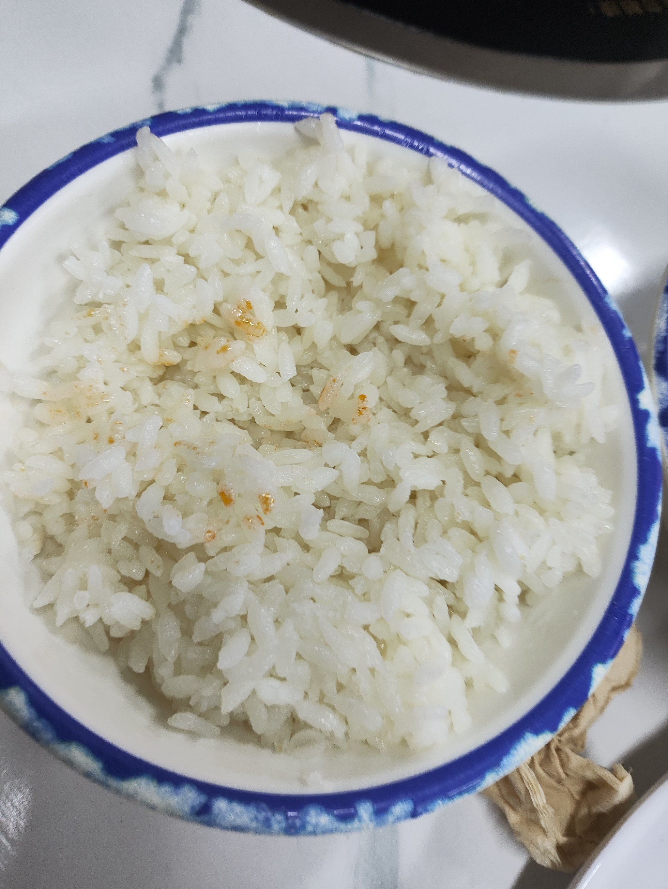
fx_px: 617
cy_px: 444
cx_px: 334
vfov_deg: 71.6
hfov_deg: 56.8
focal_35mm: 24
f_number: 1.8
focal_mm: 4.68
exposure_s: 1/50
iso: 146
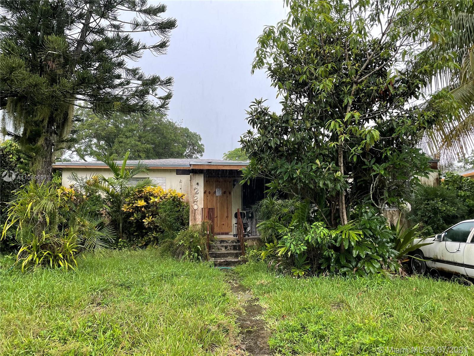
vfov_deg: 53.1
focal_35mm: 26
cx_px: 237
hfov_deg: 67.3
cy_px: 178
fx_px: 356
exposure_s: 1/121
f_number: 1.6
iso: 100
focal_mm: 4.2
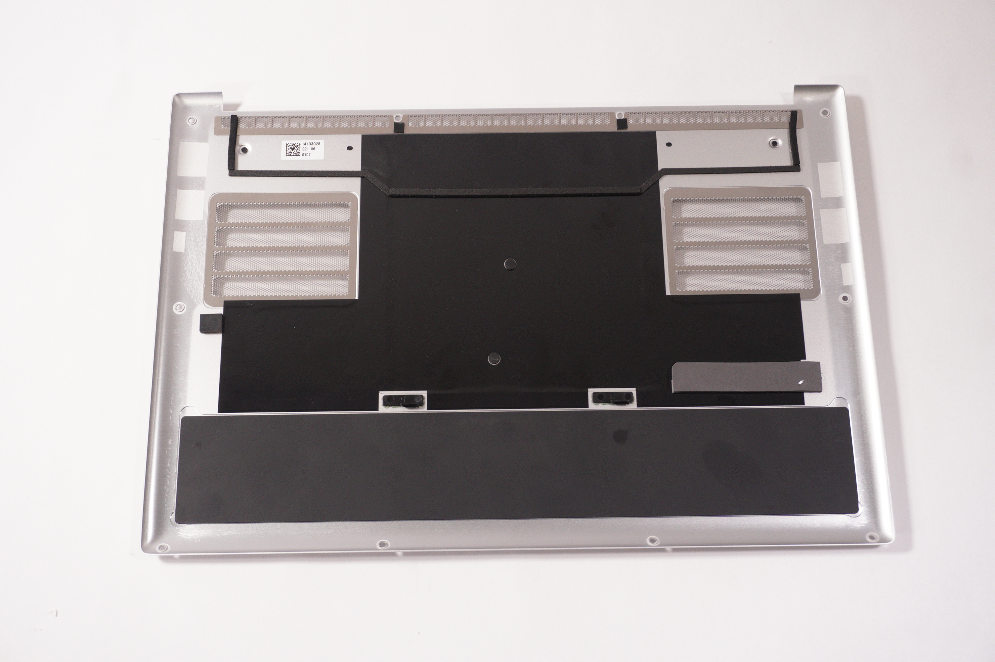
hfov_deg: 45.0
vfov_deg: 30.8
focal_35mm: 44
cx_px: 498
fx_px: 1201
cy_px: 331
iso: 1000
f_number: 5.6
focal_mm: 29
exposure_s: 1/200
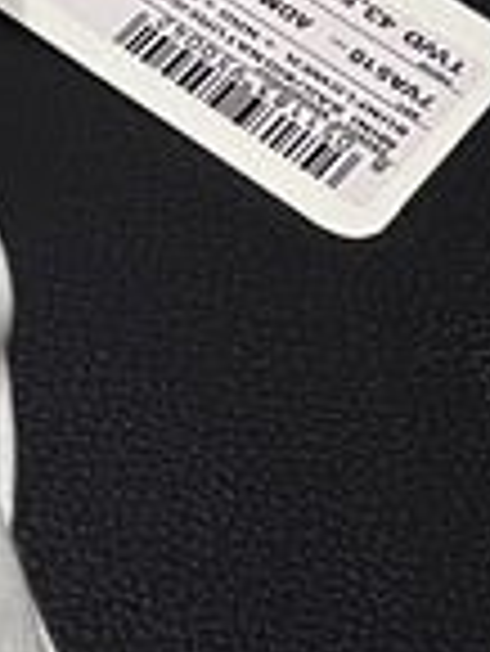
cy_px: -733
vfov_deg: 10.4
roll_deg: +1.3
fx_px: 3242
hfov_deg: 7.6
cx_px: -989
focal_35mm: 172
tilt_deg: -36.9
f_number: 1.6
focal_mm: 5.1
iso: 160
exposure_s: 1/60
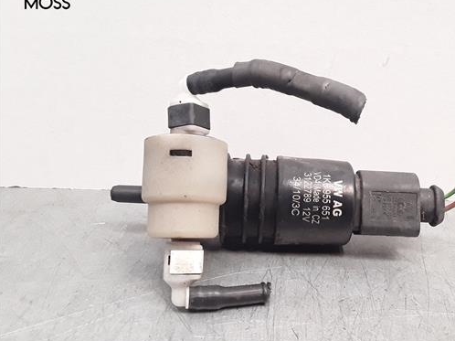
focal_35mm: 36
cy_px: 178
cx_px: 288
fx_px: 473
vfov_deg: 39.6
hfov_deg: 50.8
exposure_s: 1/100
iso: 100
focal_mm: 2.91
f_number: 1.9
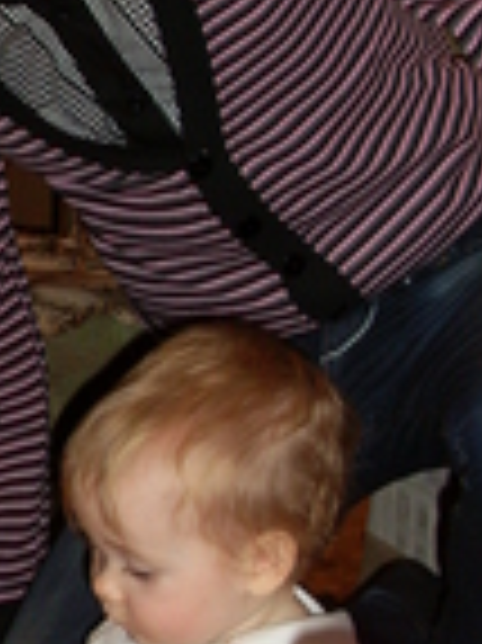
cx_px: -176
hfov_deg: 11.9
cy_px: 383
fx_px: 2231
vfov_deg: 16.4
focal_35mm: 120
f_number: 3
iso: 100
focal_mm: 6.3
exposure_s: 1/45
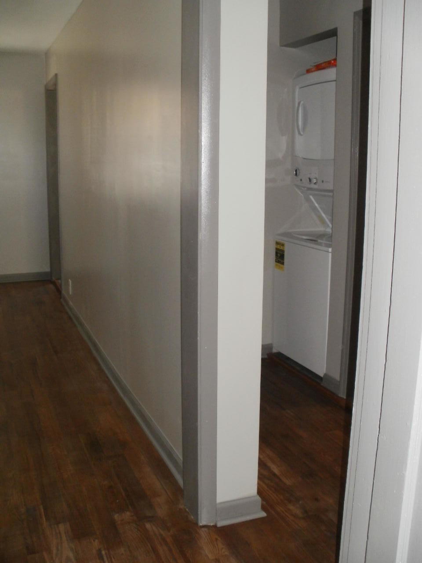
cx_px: 211
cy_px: 282
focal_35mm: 36
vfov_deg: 51.4
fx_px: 585
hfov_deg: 39.7
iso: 250
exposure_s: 1/30
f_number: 3.5
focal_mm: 6.3
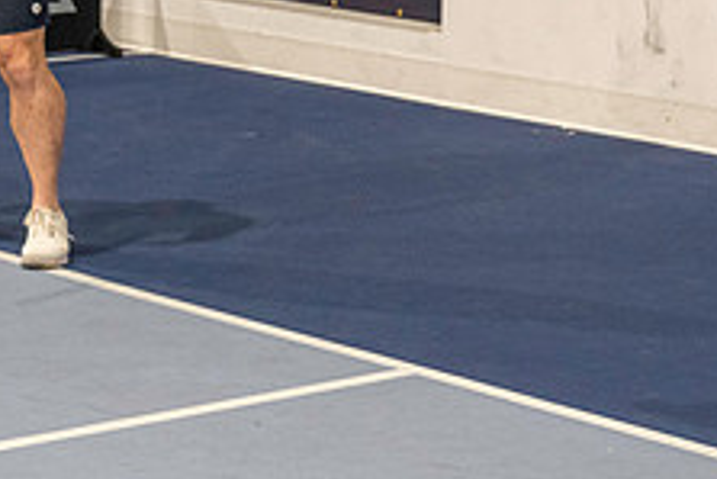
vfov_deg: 8.8
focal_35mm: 156
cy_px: -18
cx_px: 493
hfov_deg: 13.1
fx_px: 3109
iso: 5000
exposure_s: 1/250
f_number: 4.5
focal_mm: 49
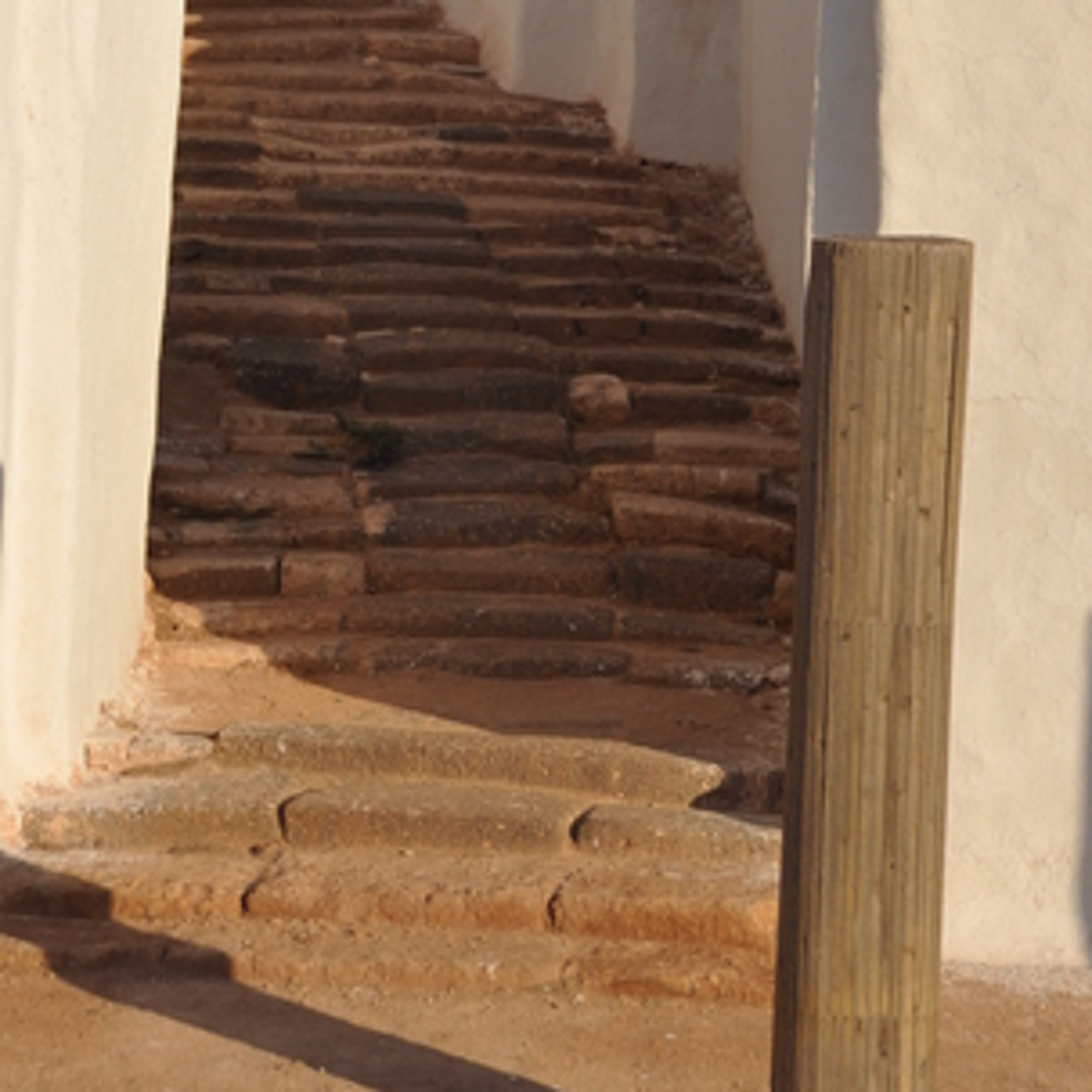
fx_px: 5960
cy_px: -36
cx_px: 456
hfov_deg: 10.5
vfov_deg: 10.4
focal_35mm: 167
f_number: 8
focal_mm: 60
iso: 200
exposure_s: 1/1000
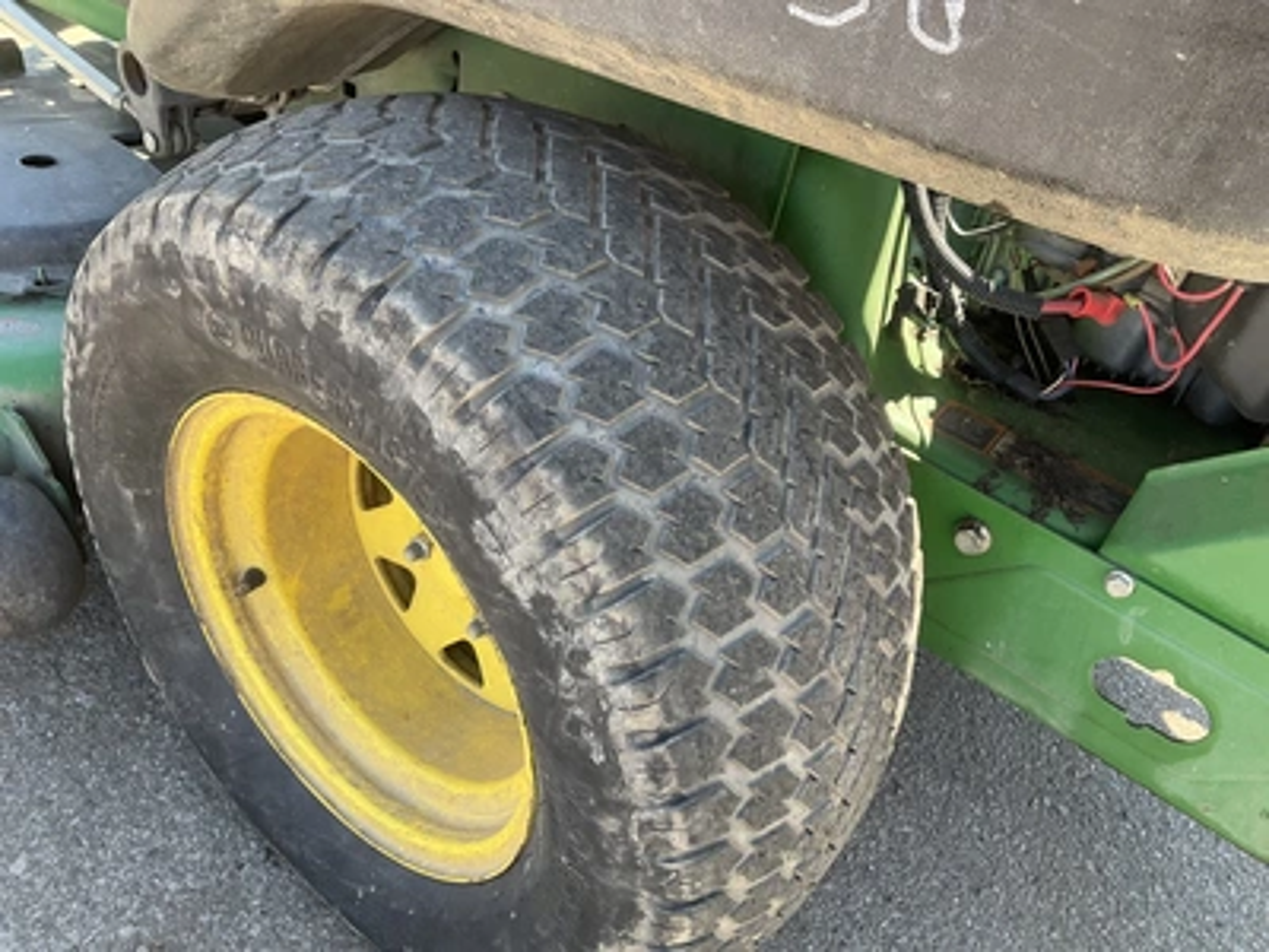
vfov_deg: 48.2
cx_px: 634
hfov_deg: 61.7
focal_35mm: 29
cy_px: 476
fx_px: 1063
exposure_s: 1/172
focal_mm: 3
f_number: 1.8
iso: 32
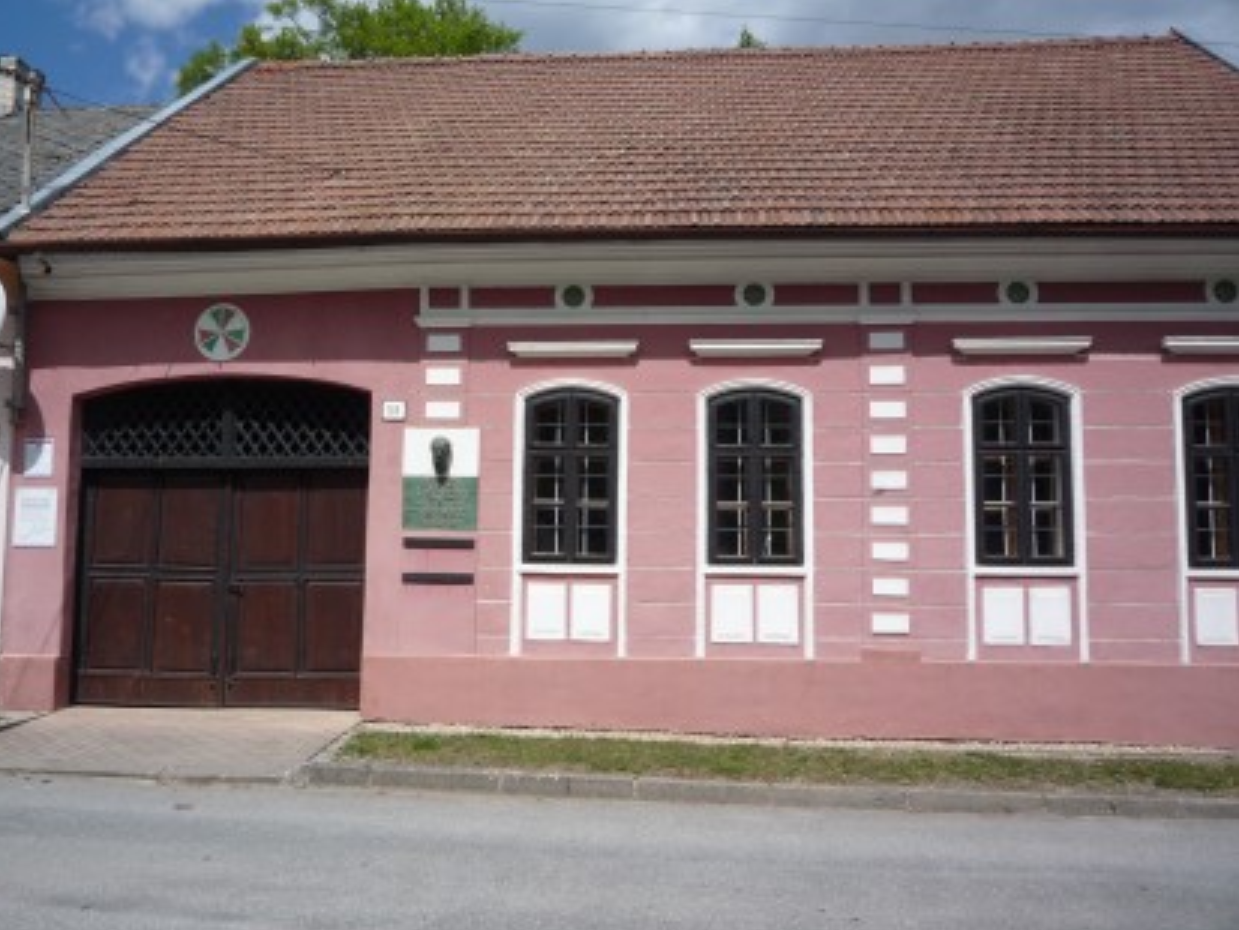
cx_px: 602
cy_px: 477
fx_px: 1110
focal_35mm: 31
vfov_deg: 45.5
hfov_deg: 58.3
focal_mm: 5.2
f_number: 5.6
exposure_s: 1/640
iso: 100
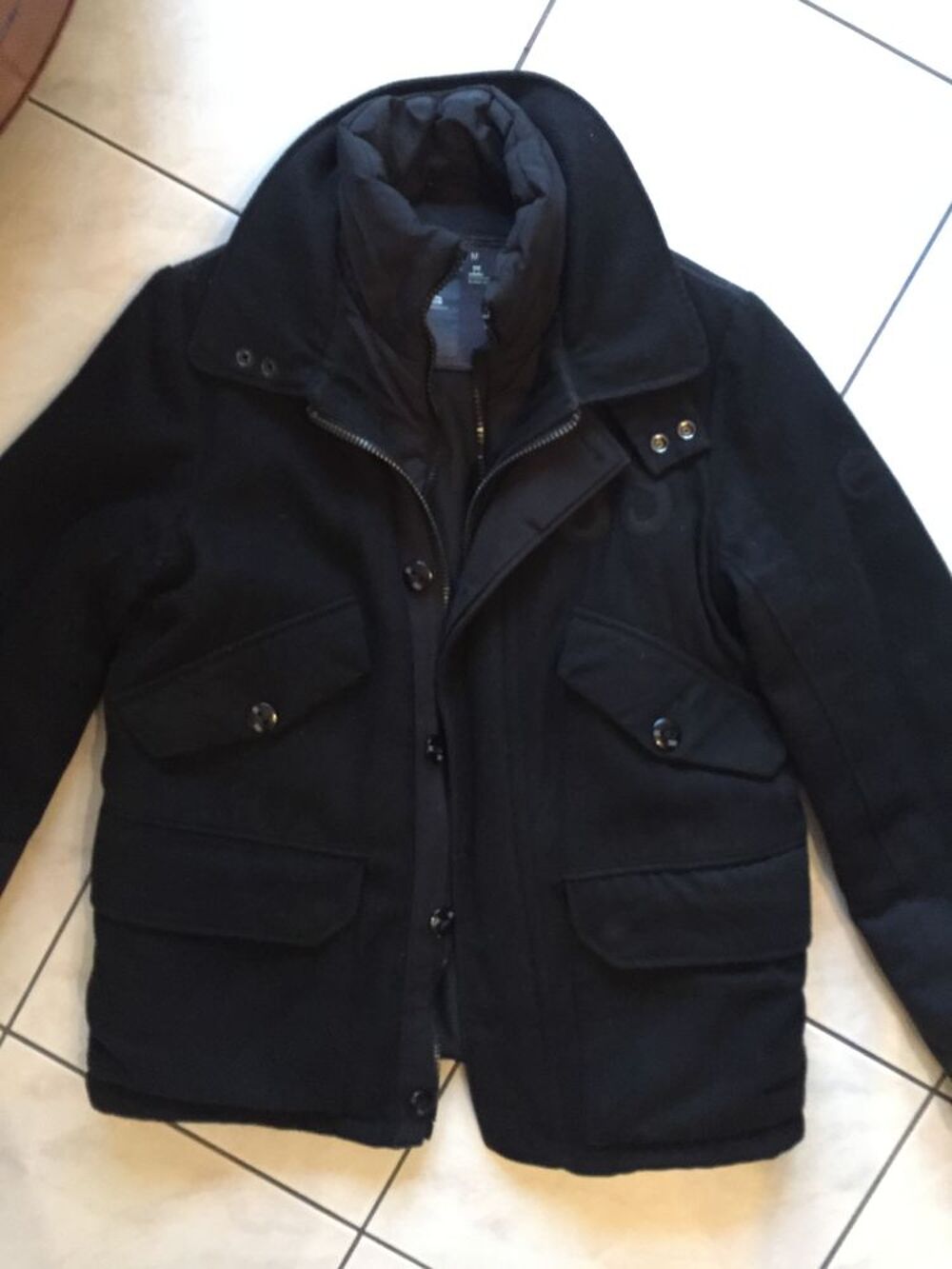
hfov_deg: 48.2
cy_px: 634
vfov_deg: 61.7
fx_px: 1063
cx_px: 476
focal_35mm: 29
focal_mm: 4.15
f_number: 2.2
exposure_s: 1/17
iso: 400
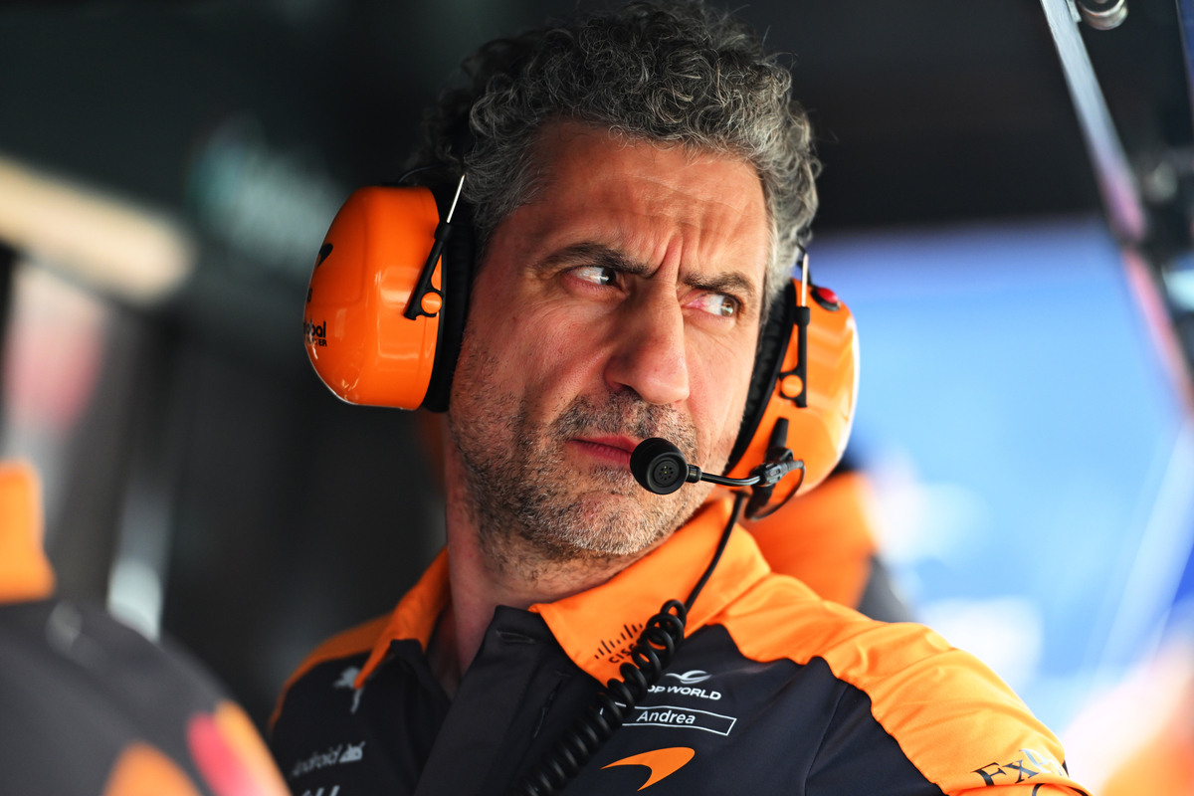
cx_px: 597
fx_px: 6633
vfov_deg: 6.9
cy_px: 398
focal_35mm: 200
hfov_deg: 10.3
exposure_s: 1/800
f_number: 2.8
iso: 800
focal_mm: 200
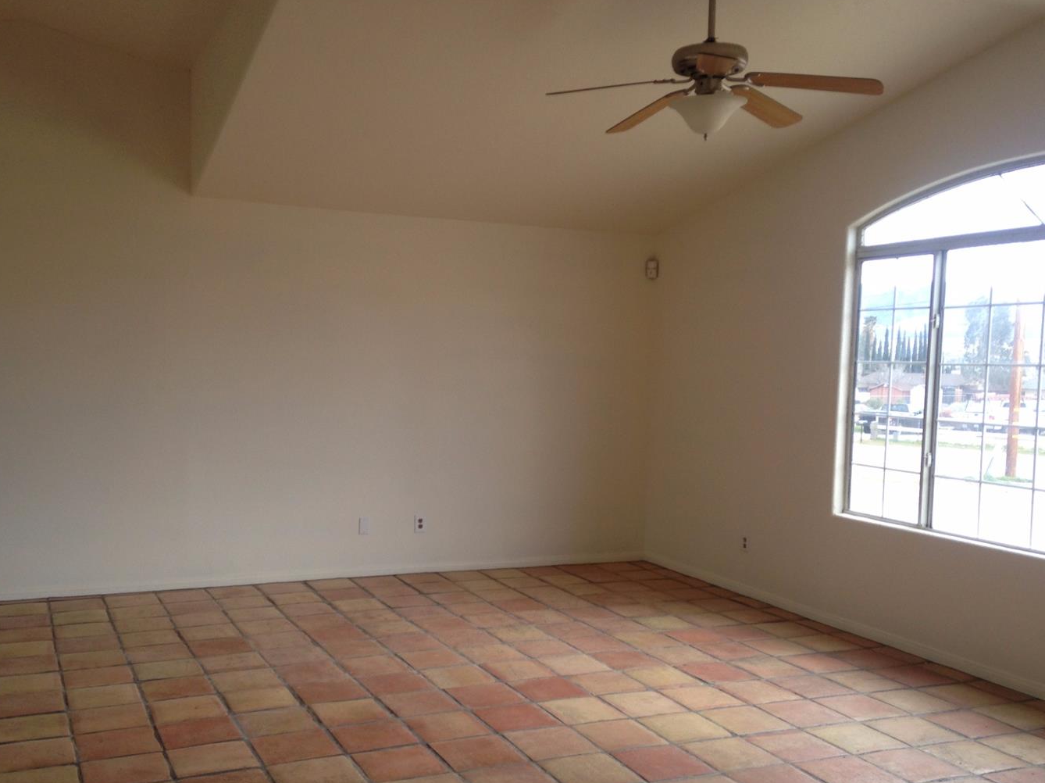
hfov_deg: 50.1
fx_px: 1116
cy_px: 431
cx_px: 475
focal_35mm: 37
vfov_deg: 38.6
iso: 50
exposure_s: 1/166
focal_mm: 4.12
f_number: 2.4
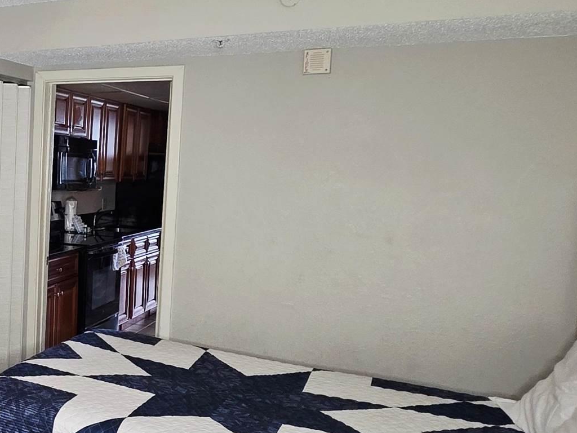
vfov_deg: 36.8
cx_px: -48
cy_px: 233
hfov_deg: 39.7
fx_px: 650
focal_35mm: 39
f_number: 1.9
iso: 200
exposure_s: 1/120
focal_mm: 2.2
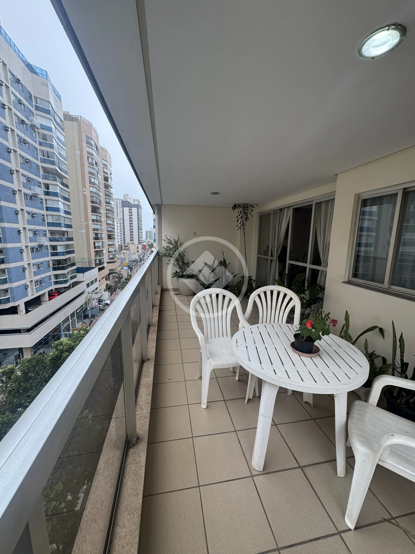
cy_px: 277
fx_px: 224
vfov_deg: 102.1
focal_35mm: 14
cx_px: 208
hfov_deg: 85.7
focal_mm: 2.22
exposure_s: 1/136
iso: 40
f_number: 2.2
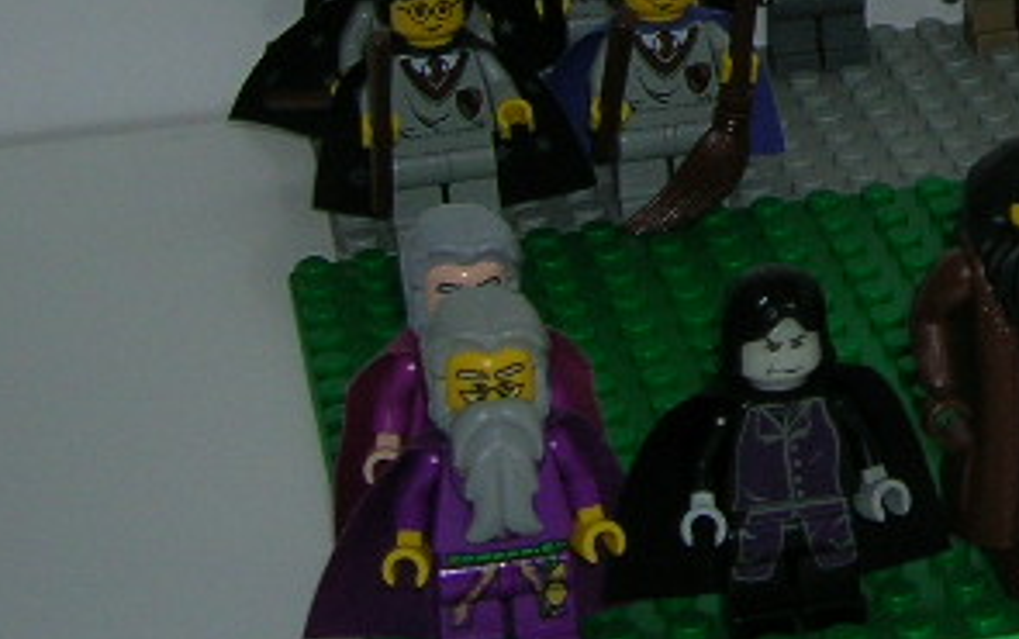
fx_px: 3475
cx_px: 1202
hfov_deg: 16.1
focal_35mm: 125
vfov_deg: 10.2
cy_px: -290
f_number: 2.9
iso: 50
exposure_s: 1/60.1
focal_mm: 5.7
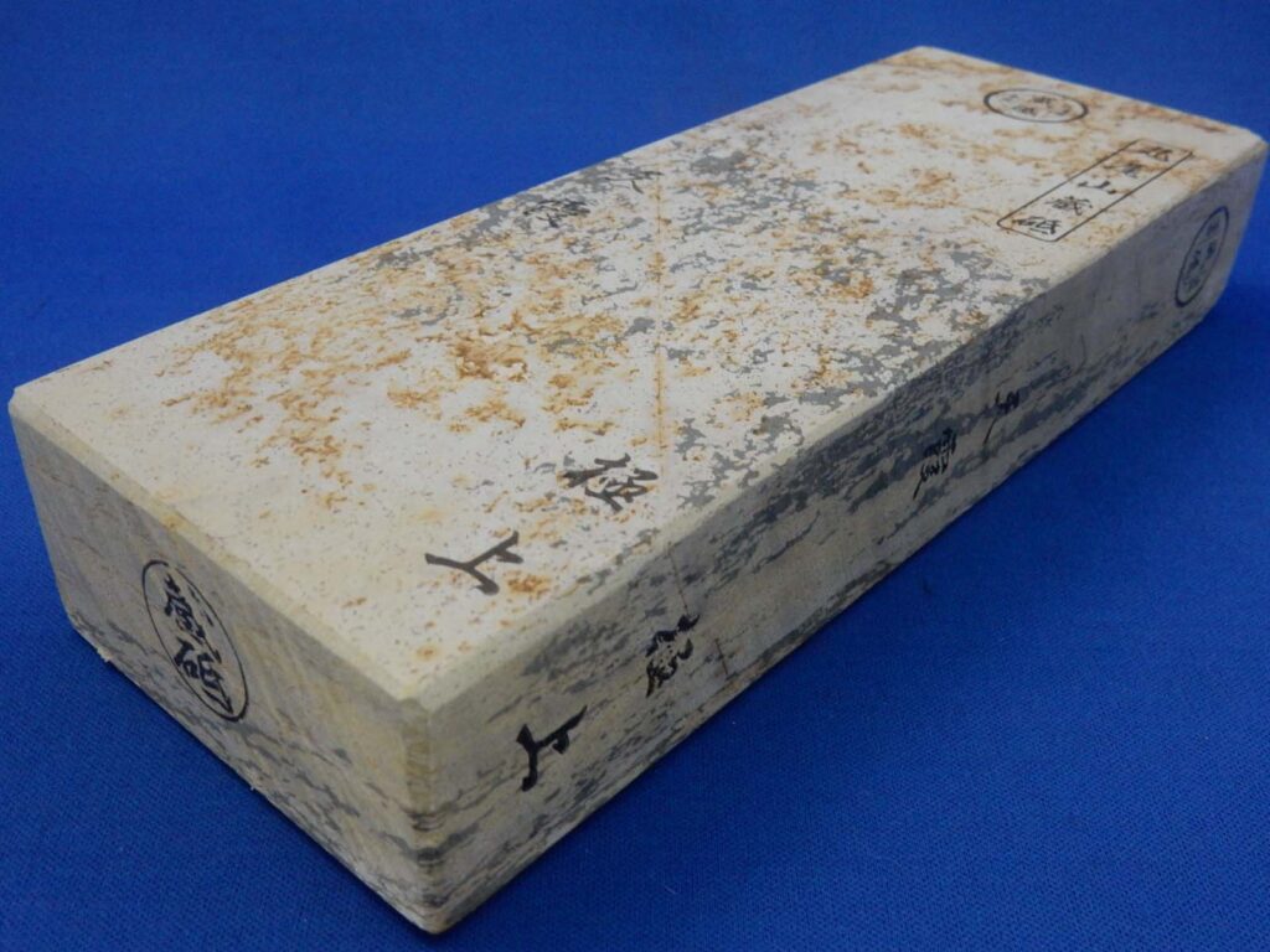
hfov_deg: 51.4
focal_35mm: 36
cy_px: 476
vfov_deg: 39.7
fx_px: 1321
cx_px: 635
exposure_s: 1/30
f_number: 4
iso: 560
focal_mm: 6.4
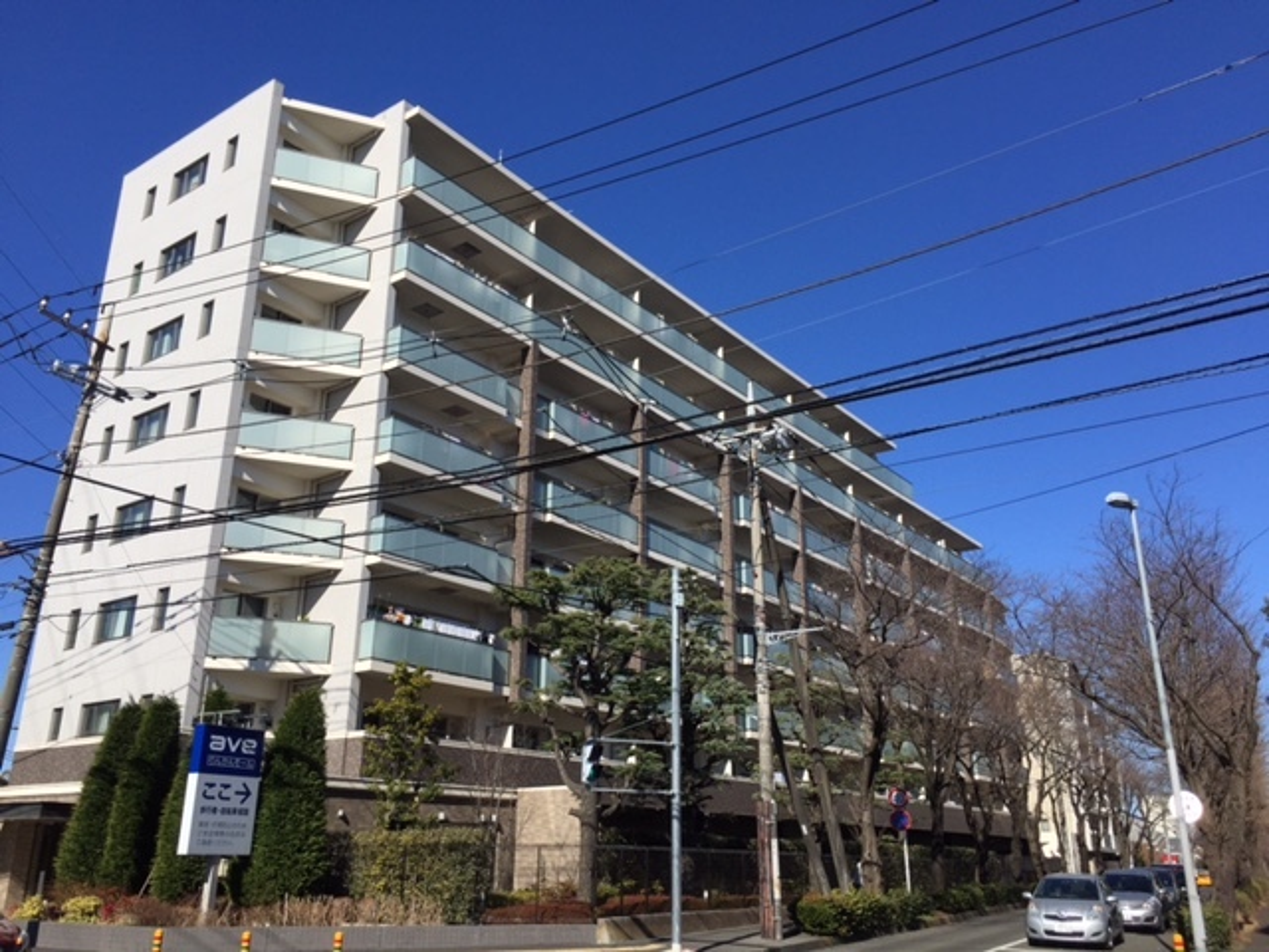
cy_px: 476
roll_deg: -0.9
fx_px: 1063
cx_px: 634
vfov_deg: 48.2
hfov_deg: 61.7
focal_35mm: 29
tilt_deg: +20.7
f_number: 2.2
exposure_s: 1/3049
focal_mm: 4.15
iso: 32
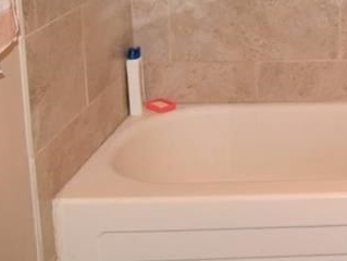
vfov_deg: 18.8
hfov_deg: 23.1
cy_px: -55
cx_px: 463
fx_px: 743
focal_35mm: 74
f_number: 4
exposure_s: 1/60
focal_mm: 24
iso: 3200
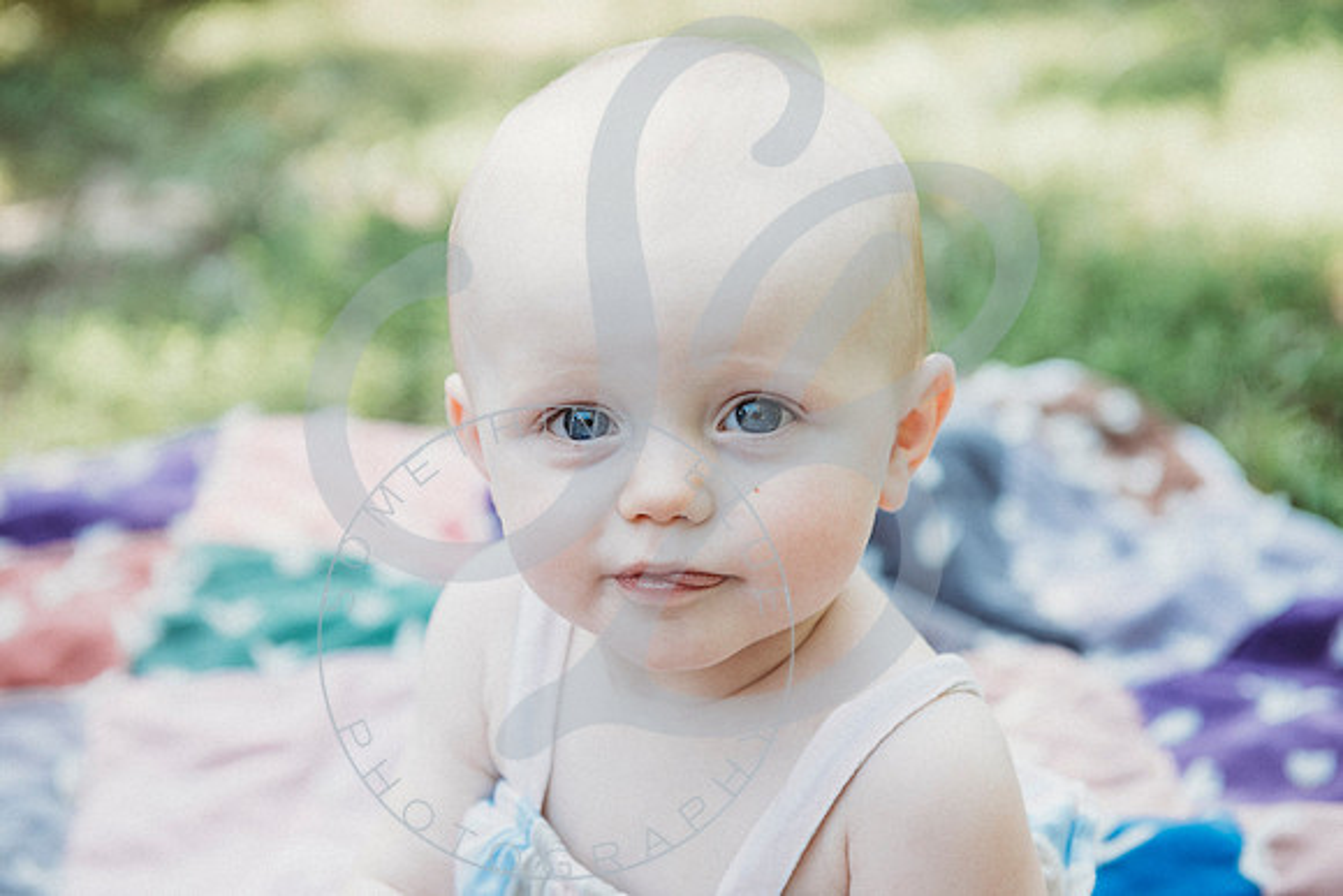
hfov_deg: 32.4
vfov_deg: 21.9
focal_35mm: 62
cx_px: 672
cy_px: 448
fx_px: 2313
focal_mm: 62
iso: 200
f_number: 5
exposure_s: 1/125
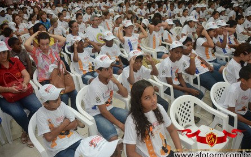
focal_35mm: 31
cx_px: 127
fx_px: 212
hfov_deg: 61.3
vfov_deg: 40.5
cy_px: 80
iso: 1600
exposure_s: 1/100
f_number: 3.5
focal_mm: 20
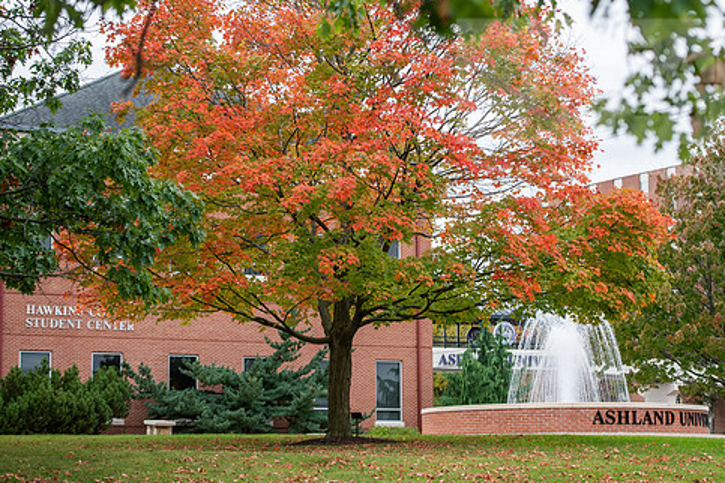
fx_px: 2054
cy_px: 200
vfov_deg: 13.4
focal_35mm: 102
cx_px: 411
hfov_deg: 20.0
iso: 250
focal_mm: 85
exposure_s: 1/400
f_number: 3.2
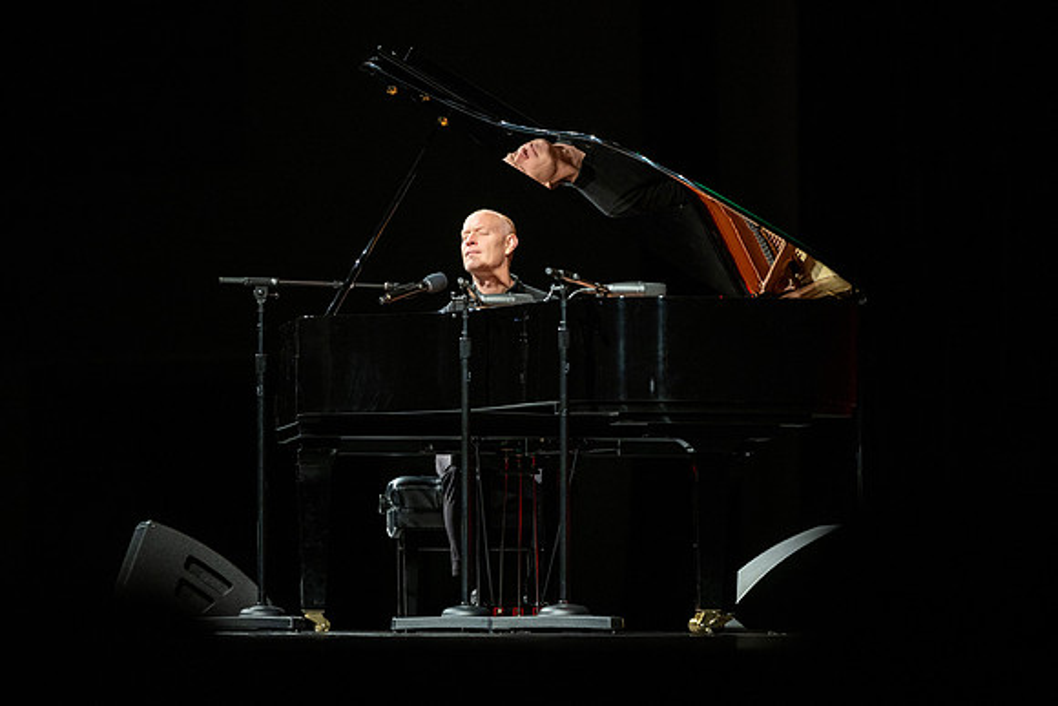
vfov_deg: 6.4
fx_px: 6287
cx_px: 538
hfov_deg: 9.6
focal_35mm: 214
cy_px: 344
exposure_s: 1/320
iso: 1000
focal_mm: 200
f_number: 2.8
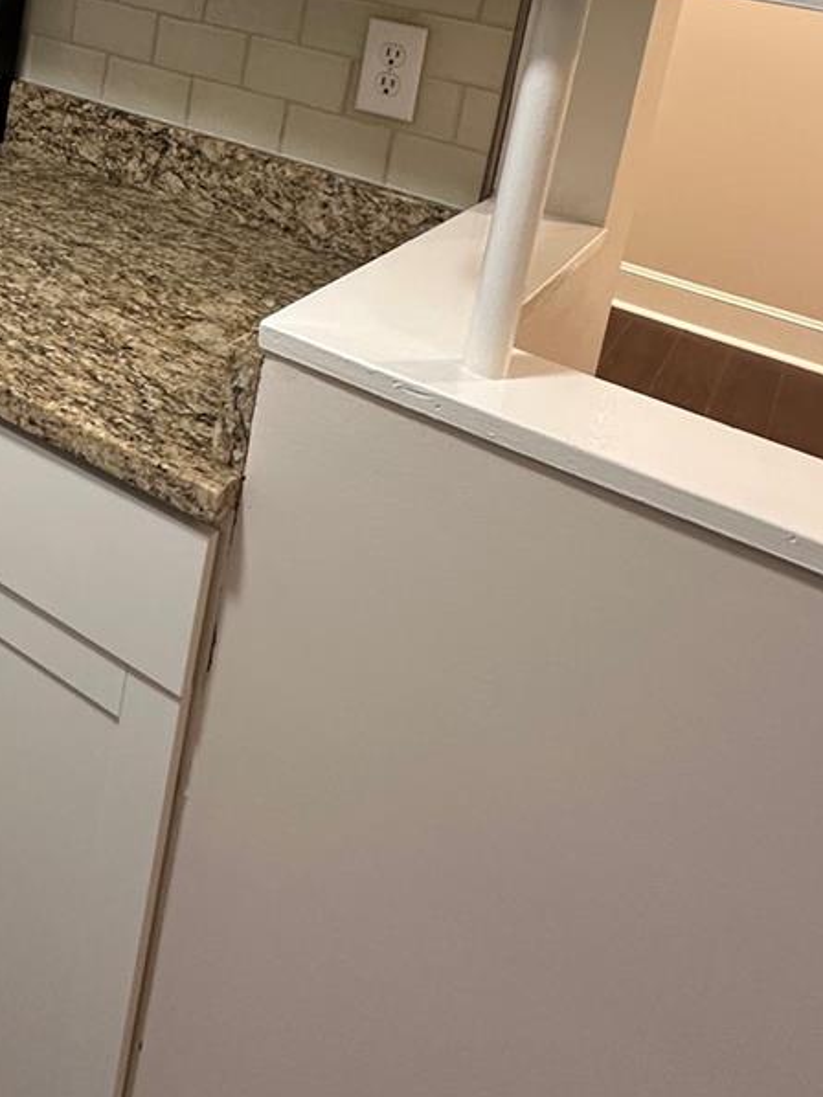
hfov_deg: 37.8
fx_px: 1141
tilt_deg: -9.6
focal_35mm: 36
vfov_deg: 44.8
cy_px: 40
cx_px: 134
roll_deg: -8.8
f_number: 2.2
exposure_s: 1/60
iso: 160
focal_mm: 2.22
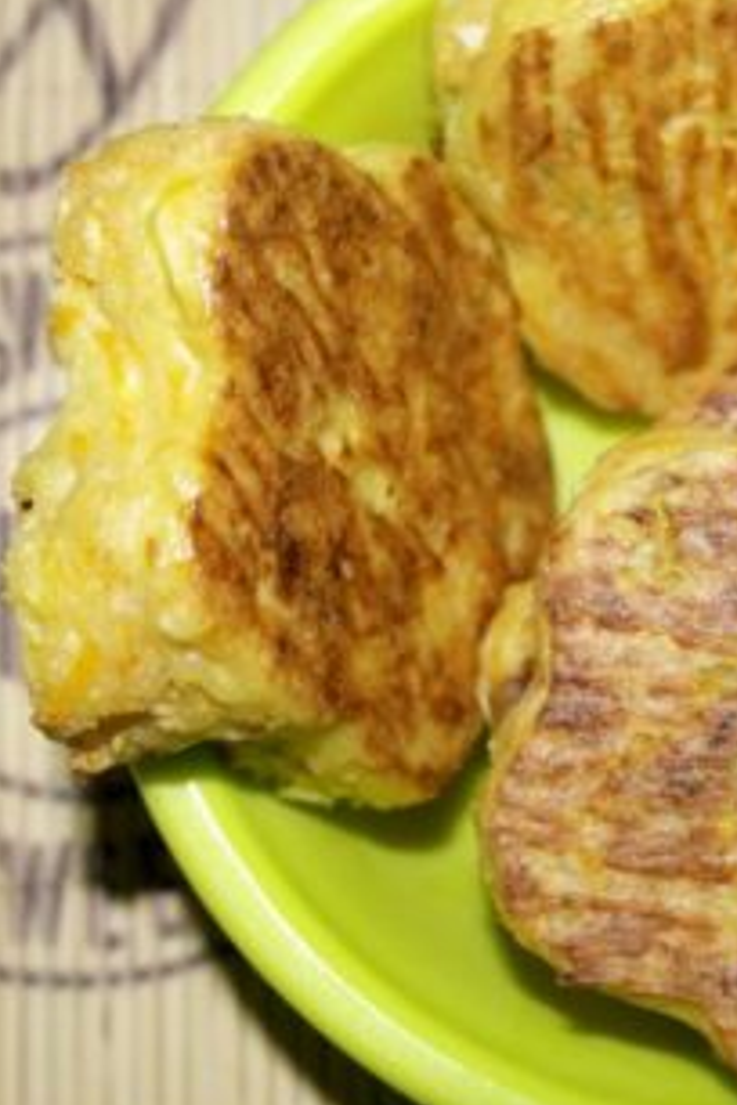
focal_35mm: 47
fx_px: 1443
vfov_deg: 41.9
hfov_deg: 26.7
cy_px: 567
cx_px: 780
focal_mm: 20
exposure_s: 1/40
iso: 100
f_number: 4
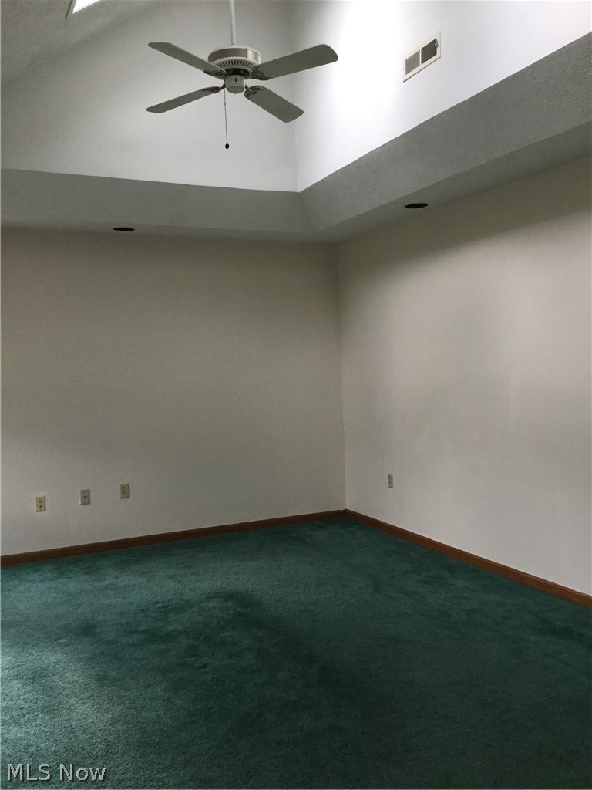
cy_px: 395
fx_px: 707
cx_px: 296
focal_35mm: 31
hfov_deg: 45.4
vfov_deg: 58.4
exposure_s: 1/30
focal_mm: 3.3
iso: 80
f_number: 2.4
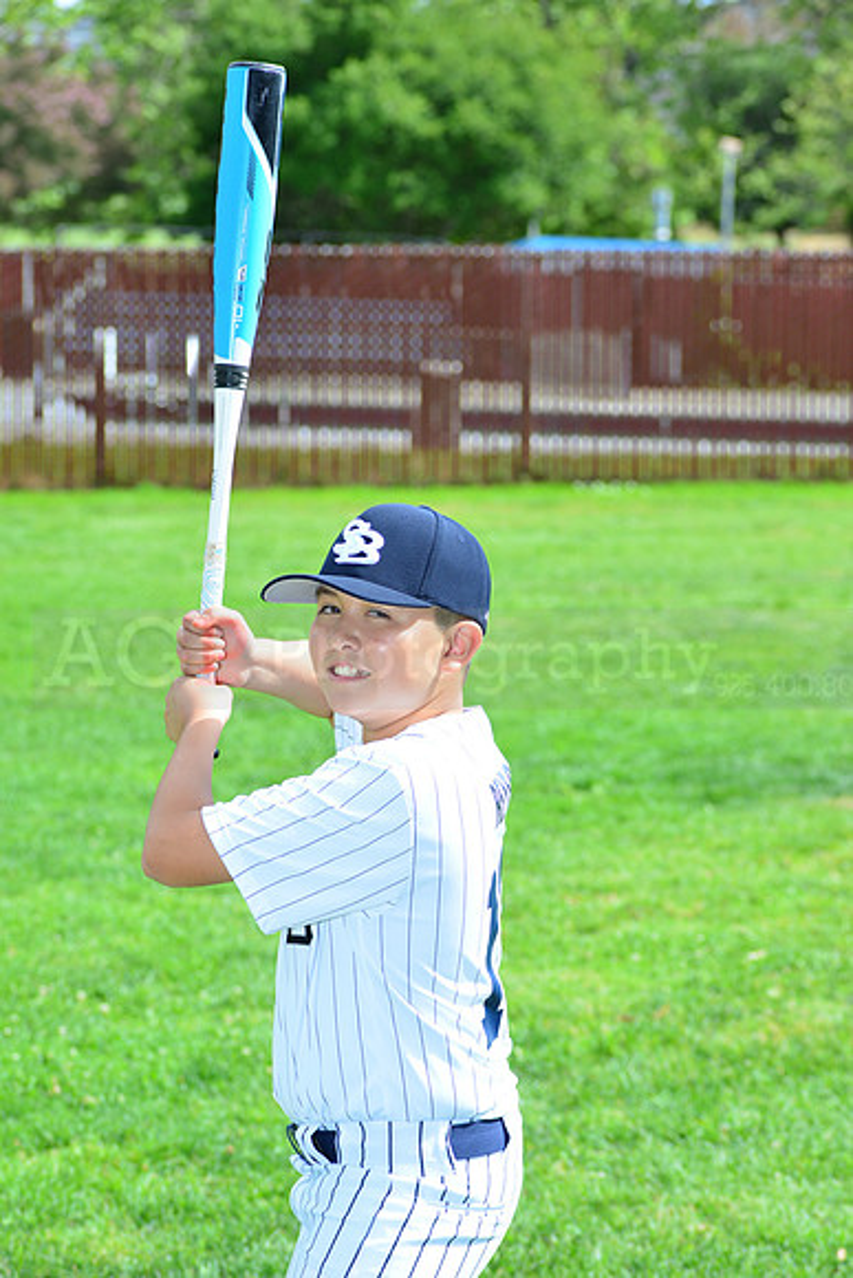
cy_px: 639
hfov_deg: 12.5
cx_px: 426
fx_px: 3907
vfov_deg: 18.6
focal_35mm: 110
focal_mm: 110
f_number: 8
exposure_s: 1/200
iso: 200
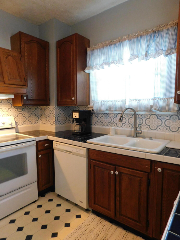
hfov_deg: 58.9
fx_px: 160
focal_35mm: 23
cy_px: 120
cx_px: 90
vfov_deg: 73.9
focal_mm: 4
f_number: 3
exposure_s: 1/20
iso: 400
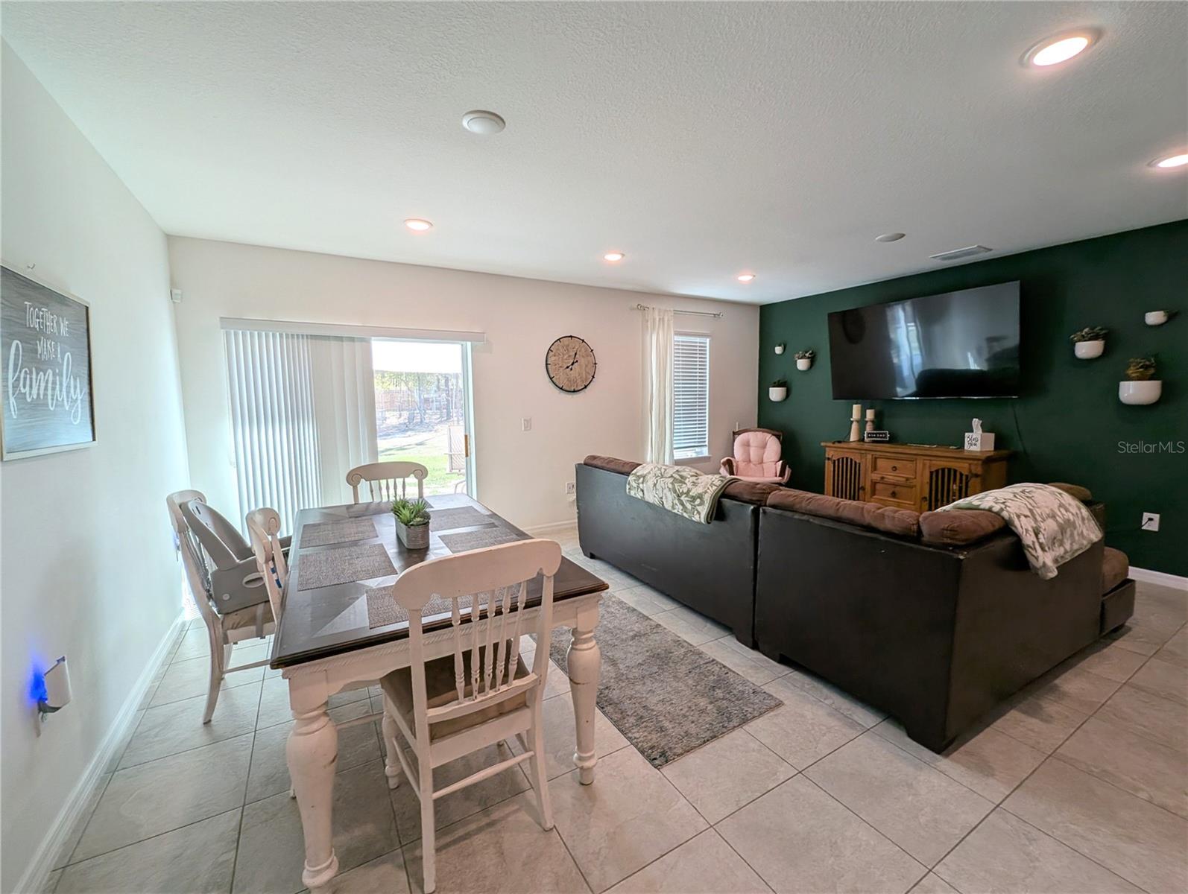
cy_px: 447
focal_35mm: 13
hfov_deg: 106.1
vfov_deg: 90.1
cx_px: 594
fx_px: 447
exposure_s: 1/120
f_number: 2.2
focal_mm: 1.95
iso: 47
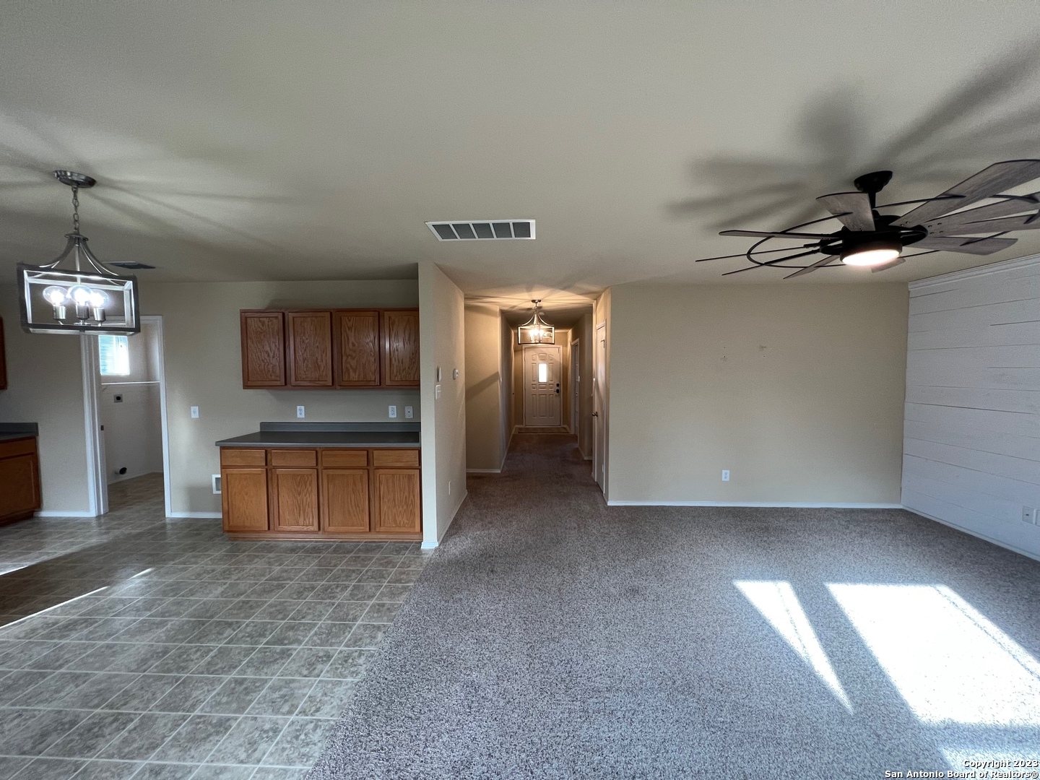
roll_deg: +0.5
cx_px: 520
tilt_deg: -2.1
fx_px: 391
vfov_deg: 89.9
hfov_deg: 106.2
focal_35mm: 13
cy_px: 390
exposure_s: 1/120
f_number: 1.8
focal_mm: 1.57
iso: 125
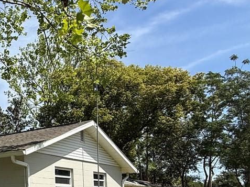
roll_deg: +0.1
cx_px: -56
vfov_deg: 29.7
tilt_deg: +6.9
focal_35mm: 47
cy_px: 162
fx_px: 339
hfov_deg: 32.7
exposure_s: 1/2092
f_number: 2.2
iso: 50
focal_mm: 2.22
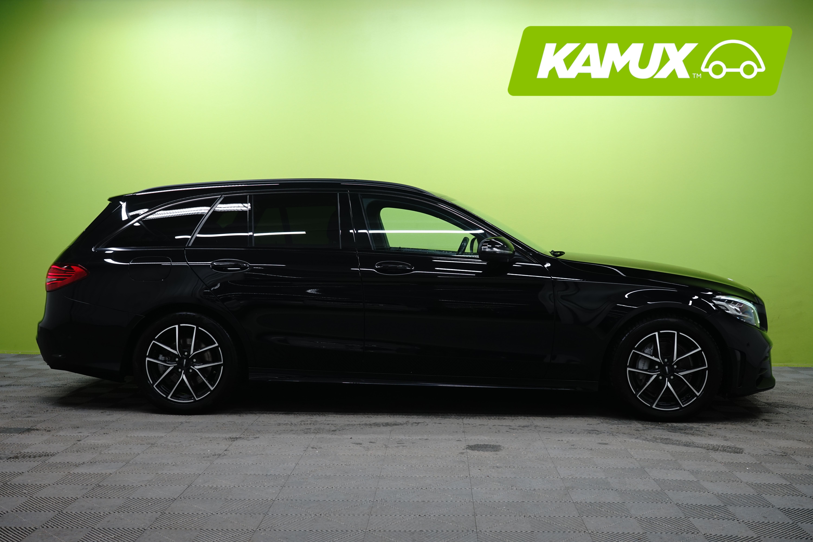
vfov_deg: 32.6
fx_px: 926
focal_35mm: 41
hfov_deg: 47.4
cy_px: 271
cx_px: 406
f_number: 8
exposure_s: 1/6
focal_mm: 41
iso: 500
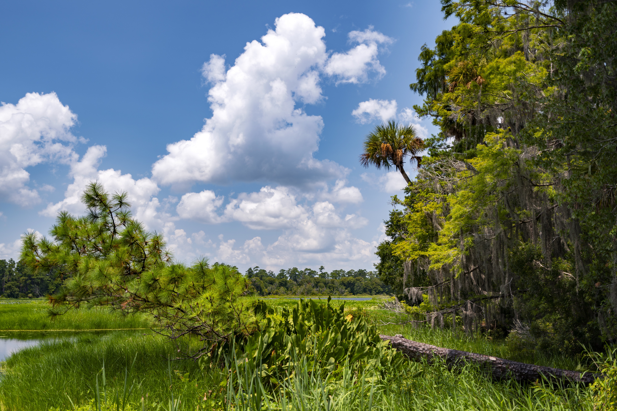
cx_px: 308
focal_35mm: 35
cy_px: 206
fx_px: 600
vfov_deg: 37.9
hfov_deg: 54.4
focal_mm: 35
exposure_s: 1/320
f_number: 4
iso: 100
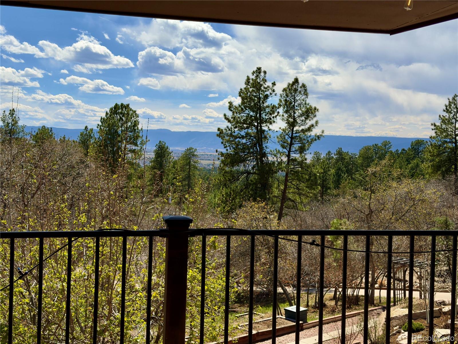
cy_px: 172
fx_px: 635
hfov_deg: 39.7
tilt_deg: -2.4
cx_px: 229
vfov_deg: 30.3
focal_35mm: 48
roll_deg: -1.1
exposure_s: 1/7874
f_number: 1.78
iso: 64
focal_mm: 6.76
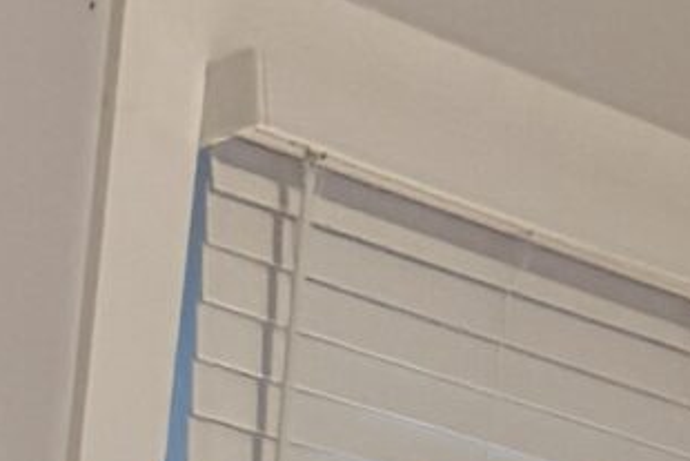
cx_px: 1271
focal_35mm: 206
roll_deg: -8.4
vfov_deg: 5.6
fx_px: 3950
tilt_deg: -10.3
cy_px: 1991
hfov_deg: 9.5
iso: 400
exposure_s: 1/60
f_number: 1.78
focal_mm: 6.76
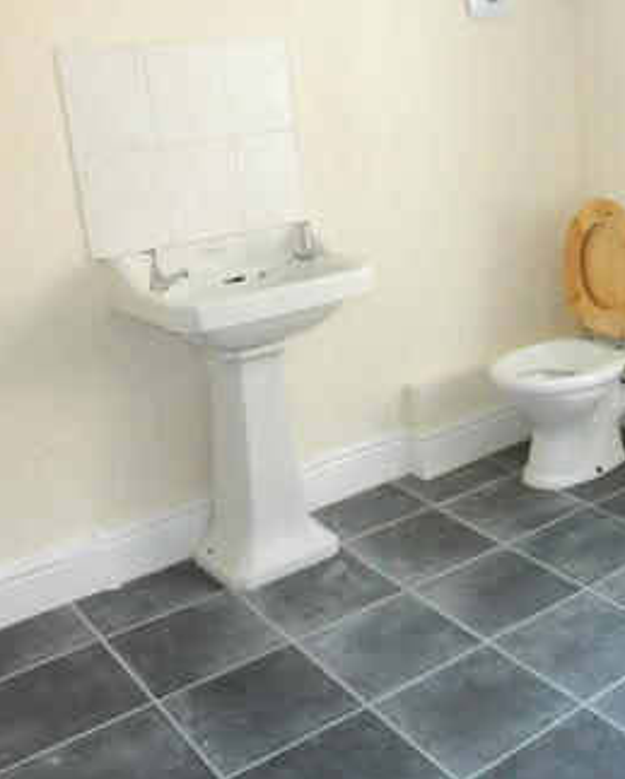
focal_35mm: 44
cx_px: 525
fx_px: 1016
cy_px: 312
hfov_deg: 33.0
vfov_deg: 41.8
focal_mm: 4.5
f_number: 3.7
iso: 200
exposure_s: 1/30
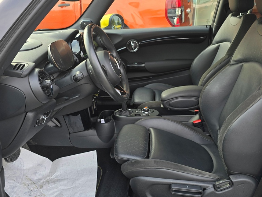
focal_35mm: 33
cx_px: 133
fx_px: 250
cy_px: 101
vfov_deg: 42.9
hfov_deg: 55.4
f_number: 1.7
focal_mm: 6.3
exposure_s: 1/180
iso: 50
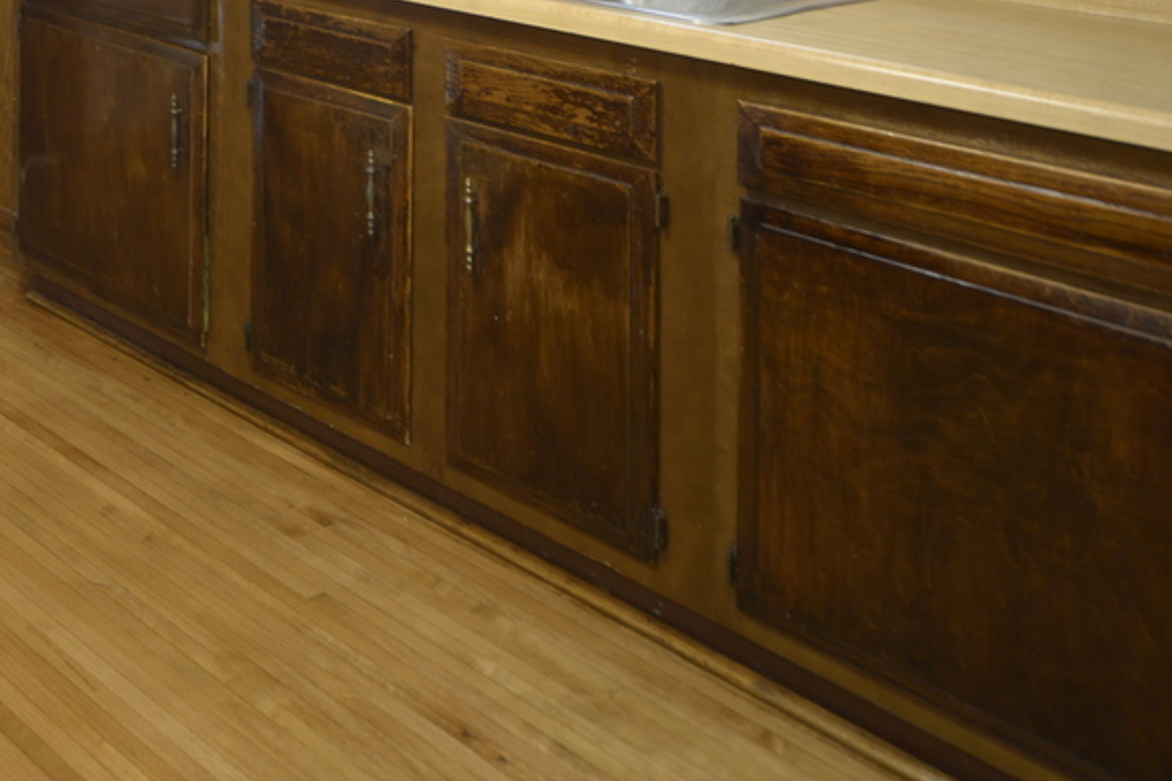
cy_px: -295
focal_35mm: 42
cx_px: -334
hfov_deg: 34.0
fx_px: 1367
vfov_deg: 26.0
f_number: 8
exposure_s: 1/8
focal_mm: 15
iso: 400
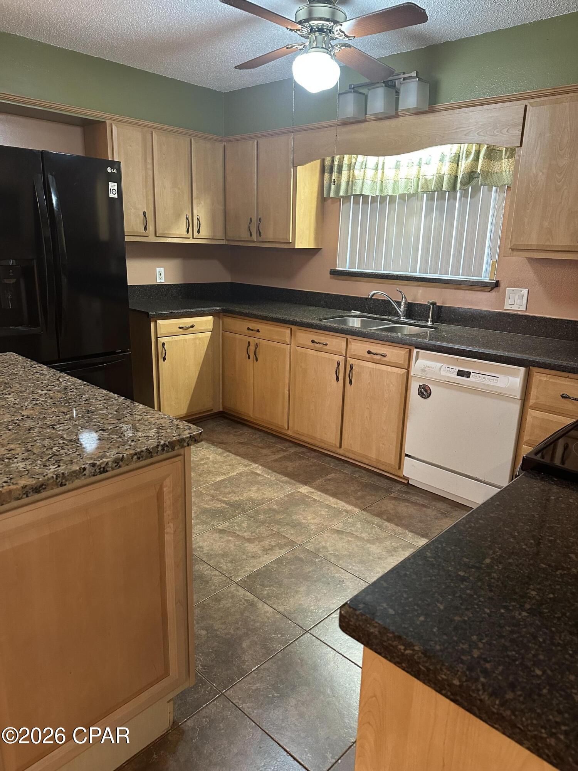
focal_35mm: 24
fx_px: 534
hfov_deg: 56.8
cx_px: 289
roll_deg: -1.6
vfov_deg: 71.6
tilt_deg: -14.8
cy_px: 386
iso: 500
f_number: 1.78
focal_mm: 6.86
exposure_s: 1/60
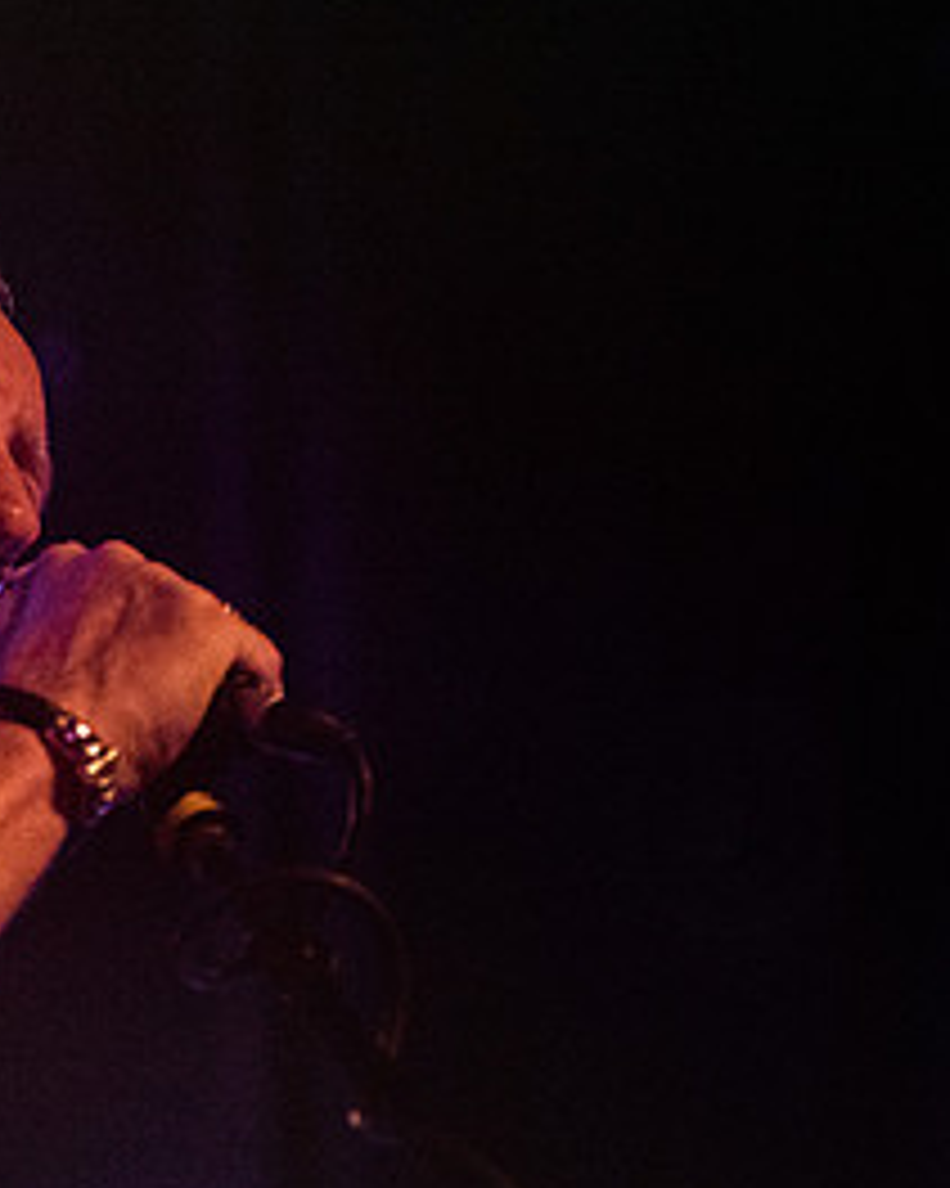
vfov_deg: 11.7
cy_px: 641
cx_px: -207
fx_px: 5802
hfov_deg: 9.2
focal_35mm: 165
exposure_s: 1/400
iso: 3200
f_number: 3.2
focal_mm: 80
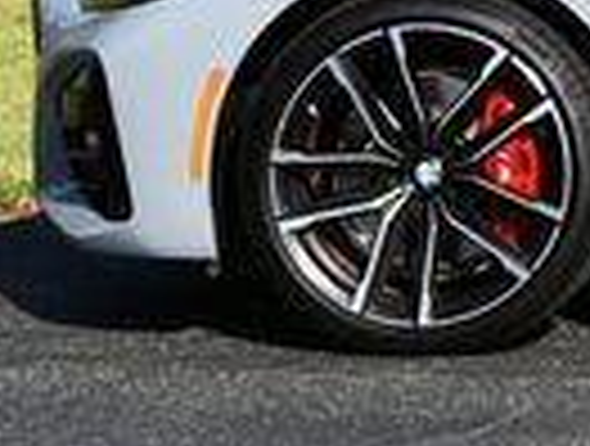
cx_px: 1293
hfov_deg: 8.2
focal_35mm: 225
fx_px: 3845
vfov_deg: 6.4
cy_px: -451
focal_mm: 24
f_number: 8
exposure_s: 1/250
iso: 110
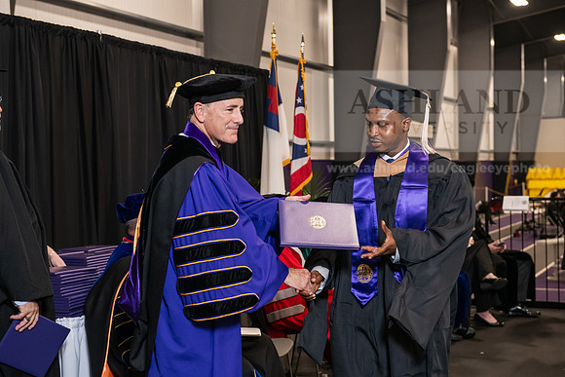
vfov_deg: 22.6
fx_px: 942
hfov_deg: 33.4
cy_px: 188
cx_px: 282
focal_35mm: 60
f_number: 5
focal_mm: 60
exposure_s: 1/125
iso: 2000
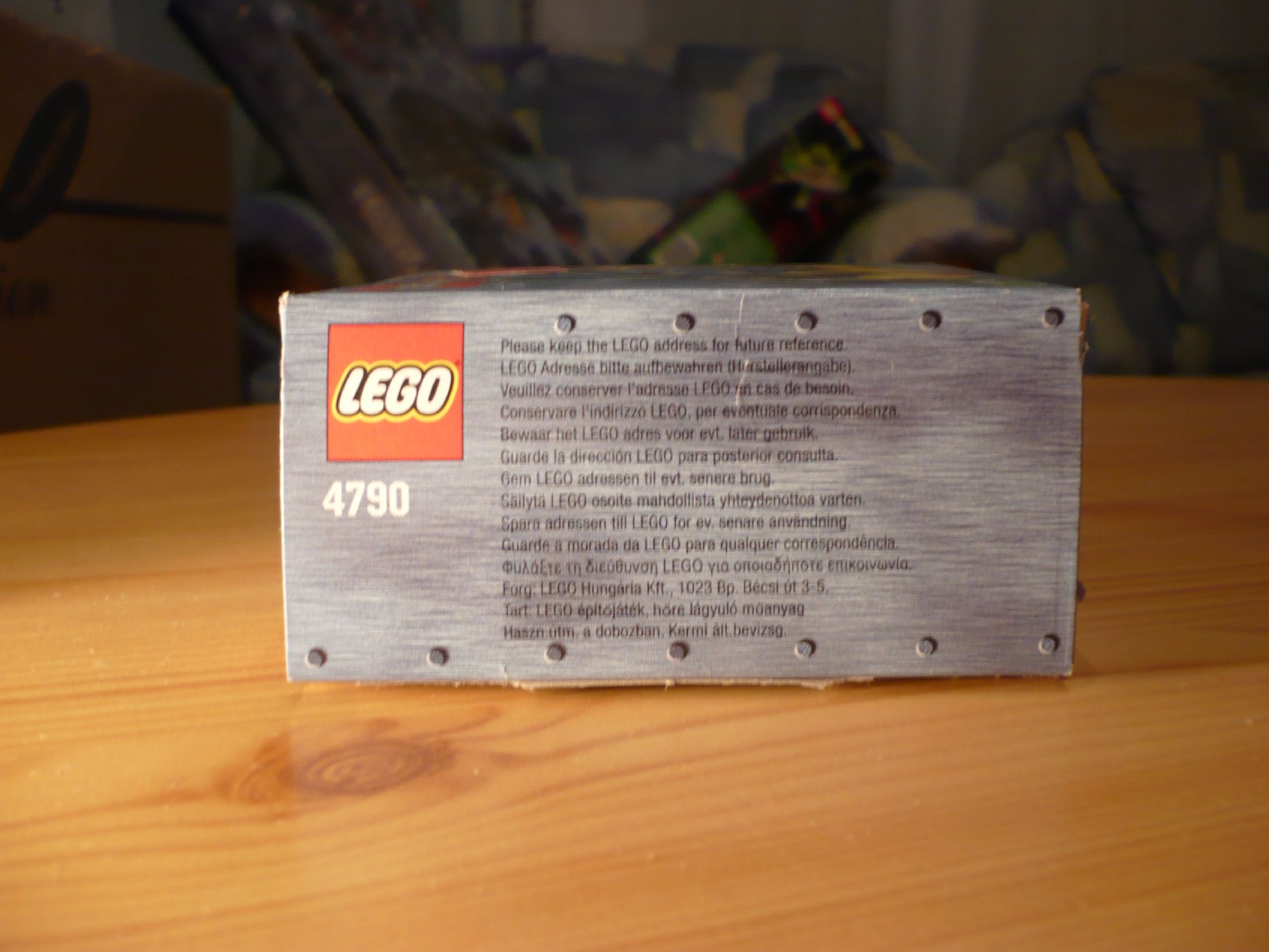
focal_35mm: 35
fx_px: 1283
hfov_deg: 52.6
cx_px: 634
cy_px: 476
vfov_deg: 40.7
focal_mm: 5.8
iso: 100
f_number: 2.8
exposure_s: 1/10
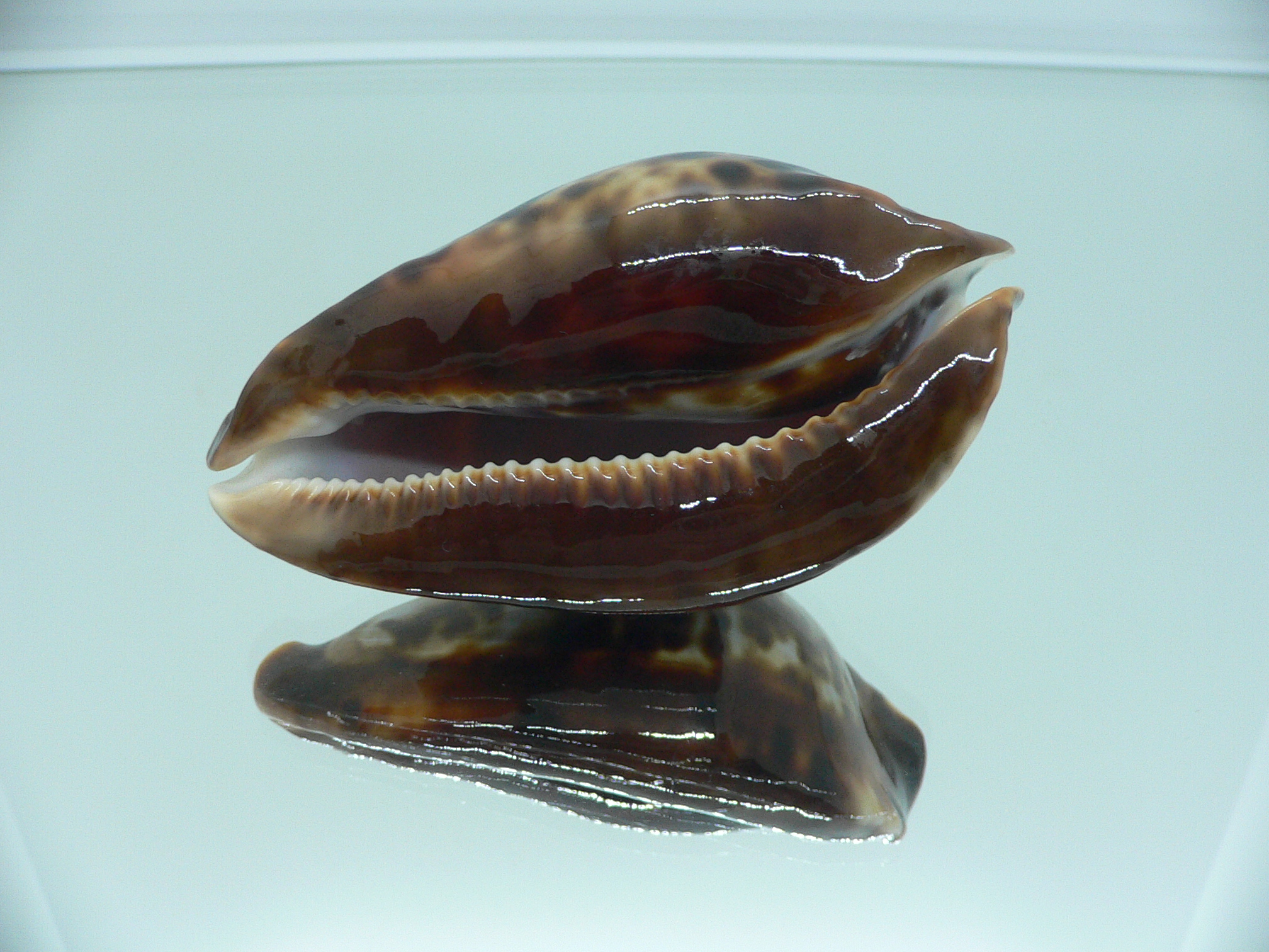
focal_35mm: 35
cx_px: 634
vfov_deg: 40.7
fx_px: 1283
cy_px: 476
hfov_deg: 52.6
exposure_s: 1/60
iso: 150
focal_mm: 4.6
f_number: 2.8
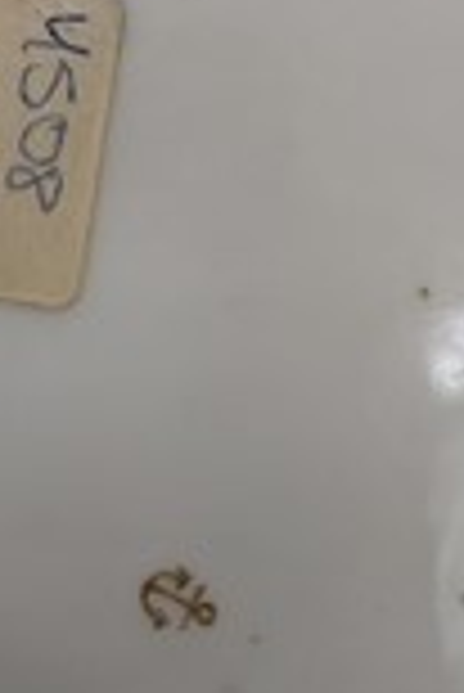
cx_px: 241
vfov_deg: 26.7
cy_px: -180
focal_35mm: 65
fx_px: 1254
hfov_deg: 21.0
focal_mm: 6.81
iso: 179
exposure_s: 1/302
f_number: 1.85
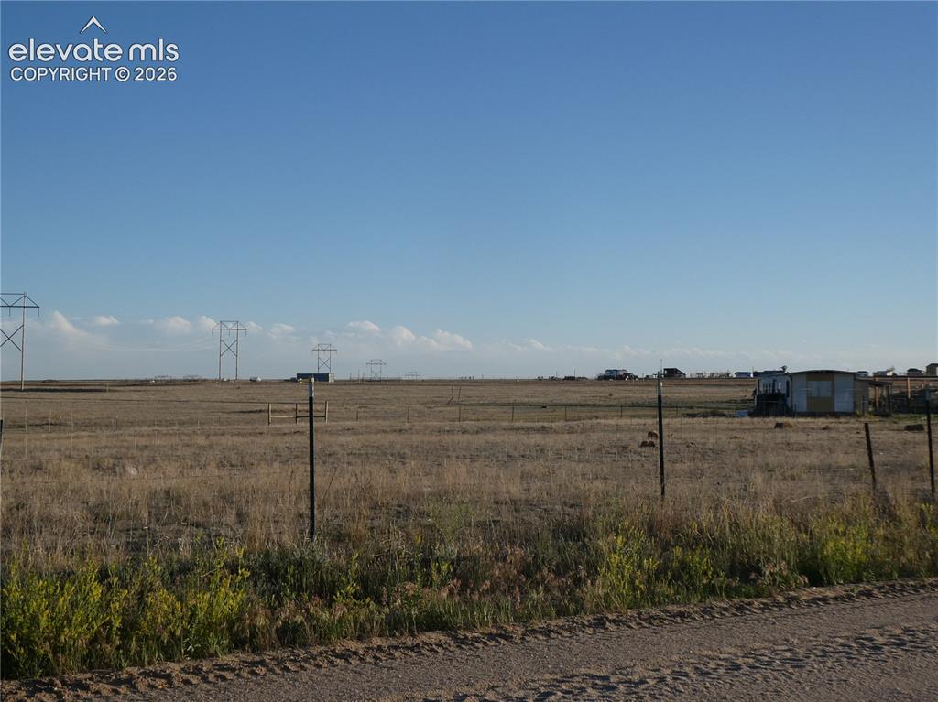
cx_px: 469
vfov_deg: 27.0
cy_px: 351
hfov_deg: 35.6
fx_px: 1463
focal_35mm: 54
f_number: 4.1
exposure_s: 1/640
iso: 80
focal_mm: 9.6
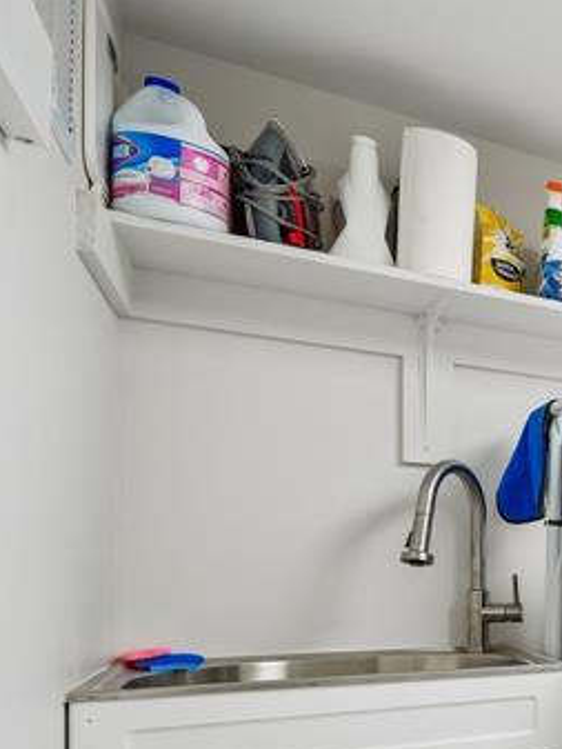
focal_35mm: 35
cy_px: 578
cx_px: 1060
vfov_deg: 50.1
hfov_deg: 21.1
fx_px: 757
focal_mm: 12
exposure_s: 1/4
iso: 100
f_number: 10
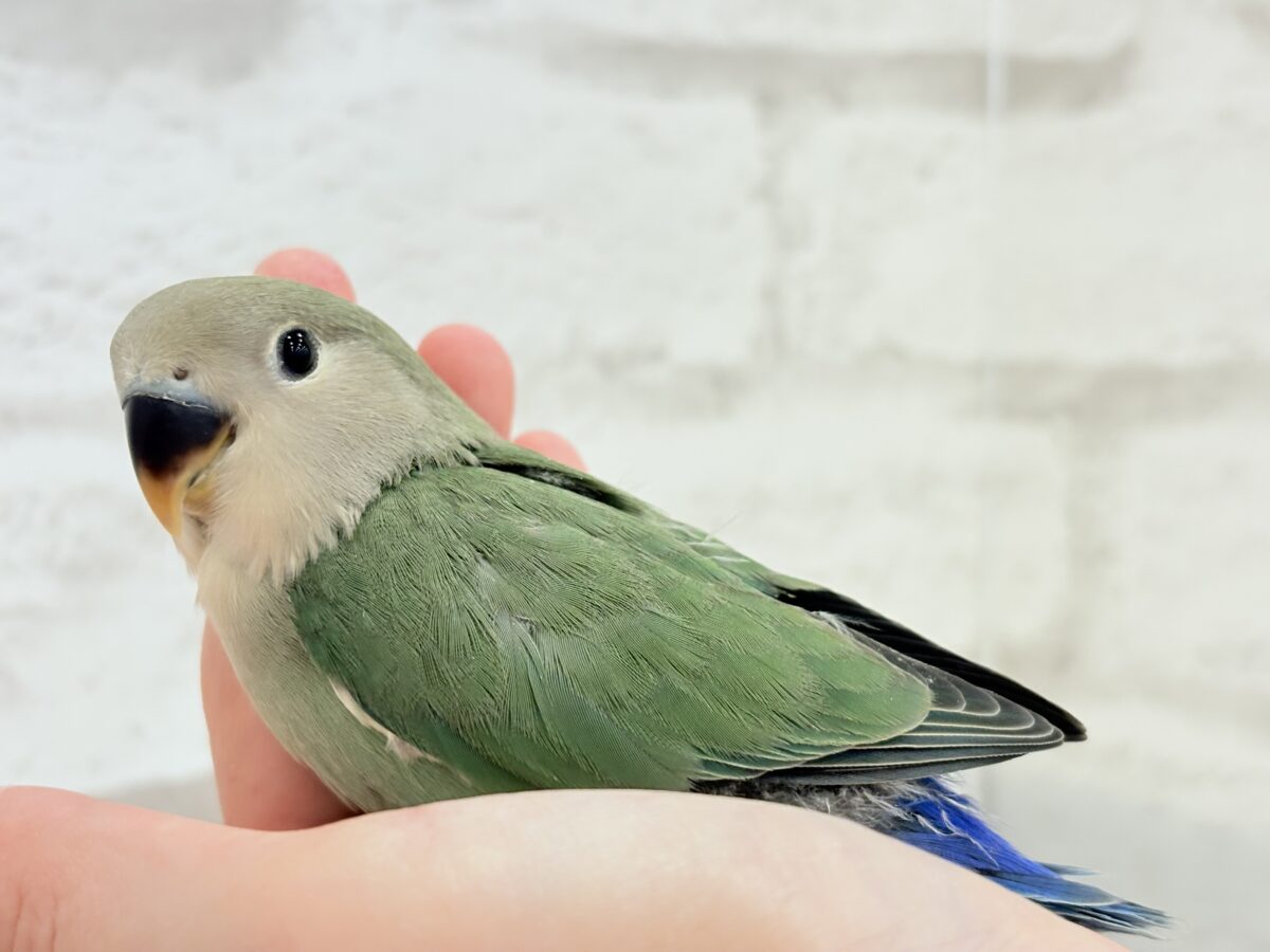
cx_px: 635
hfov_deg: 36.8
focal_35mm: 52
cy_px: 476
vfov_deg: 28.0
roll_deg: +1.3
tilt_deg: -3.8
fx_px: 1908
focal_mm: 5.96
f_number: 1.6
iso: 80
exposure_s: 1/100
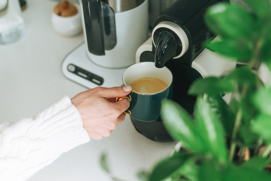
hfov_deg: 39.6
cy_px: 90
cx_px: 136
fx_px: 376
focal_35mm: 50
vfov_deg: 27.0
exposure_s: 1/200
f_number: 2.5
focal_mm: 50
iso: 320
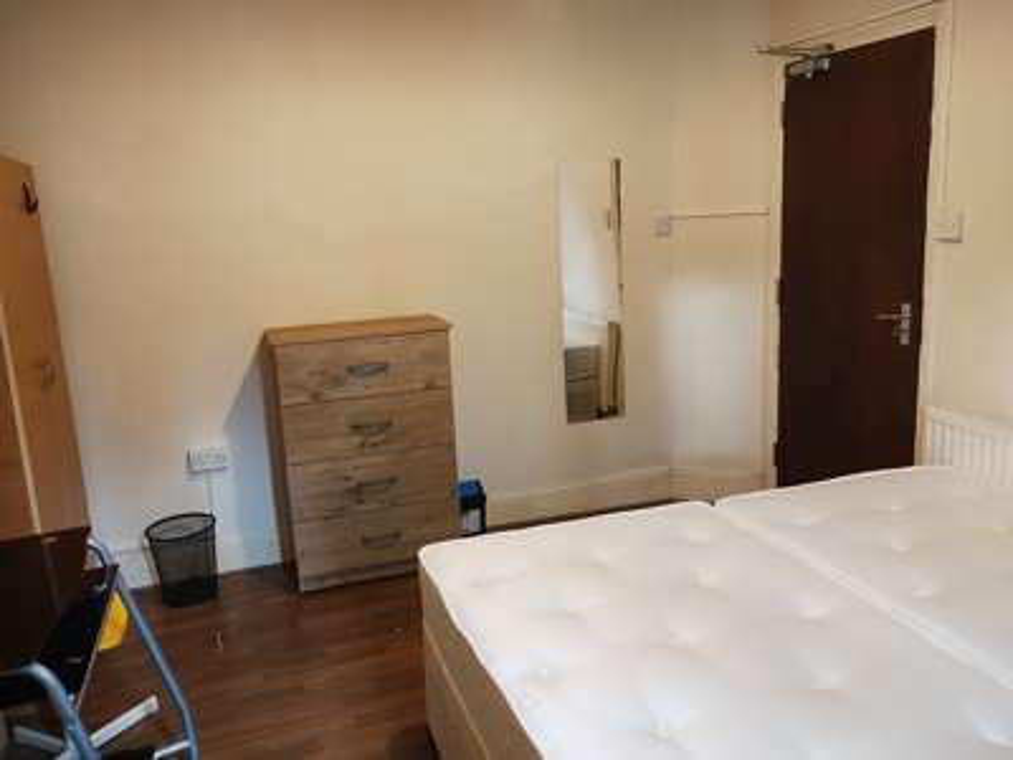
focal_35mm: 28
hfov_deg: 63.4
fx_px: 819
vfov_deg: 49.7
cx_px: 506
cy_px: 380
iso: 1722
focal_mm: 4.27
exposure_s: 1/25
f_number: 1.8
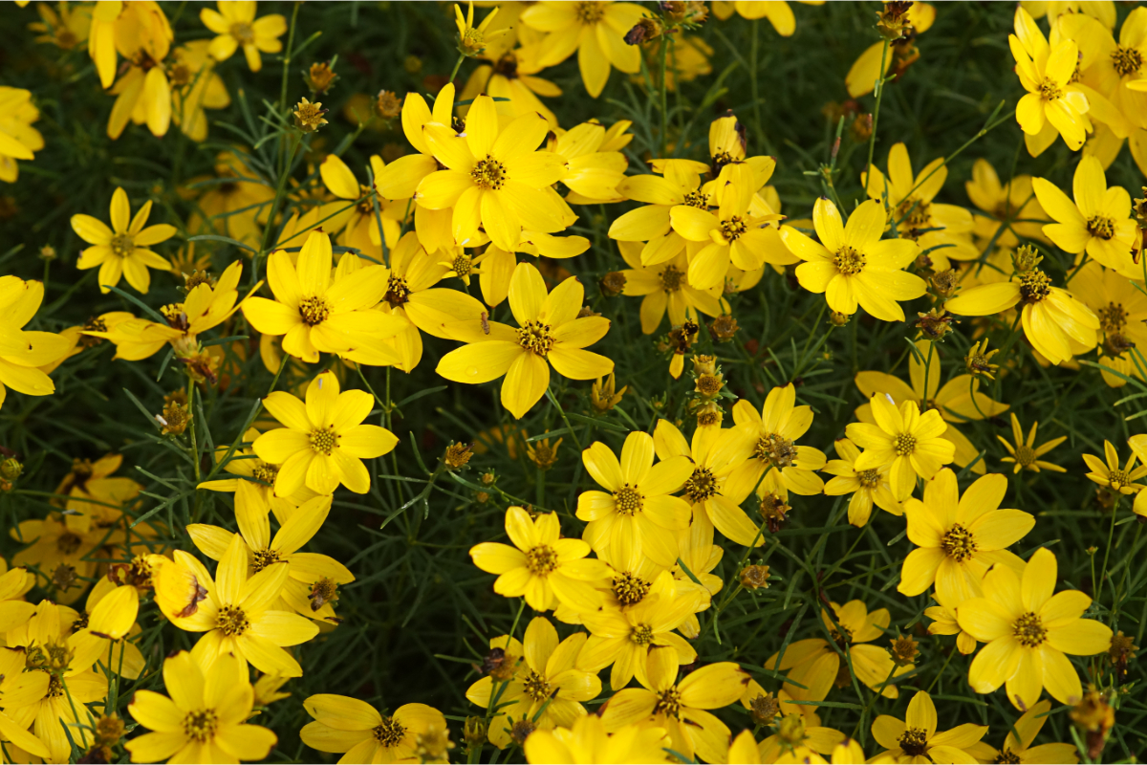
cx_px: 574
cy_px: 382
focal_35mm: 150
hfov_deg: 13.7
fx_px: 4779
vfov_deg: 9.1
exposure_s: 1/160
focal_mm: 100
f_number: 5.6
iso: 500
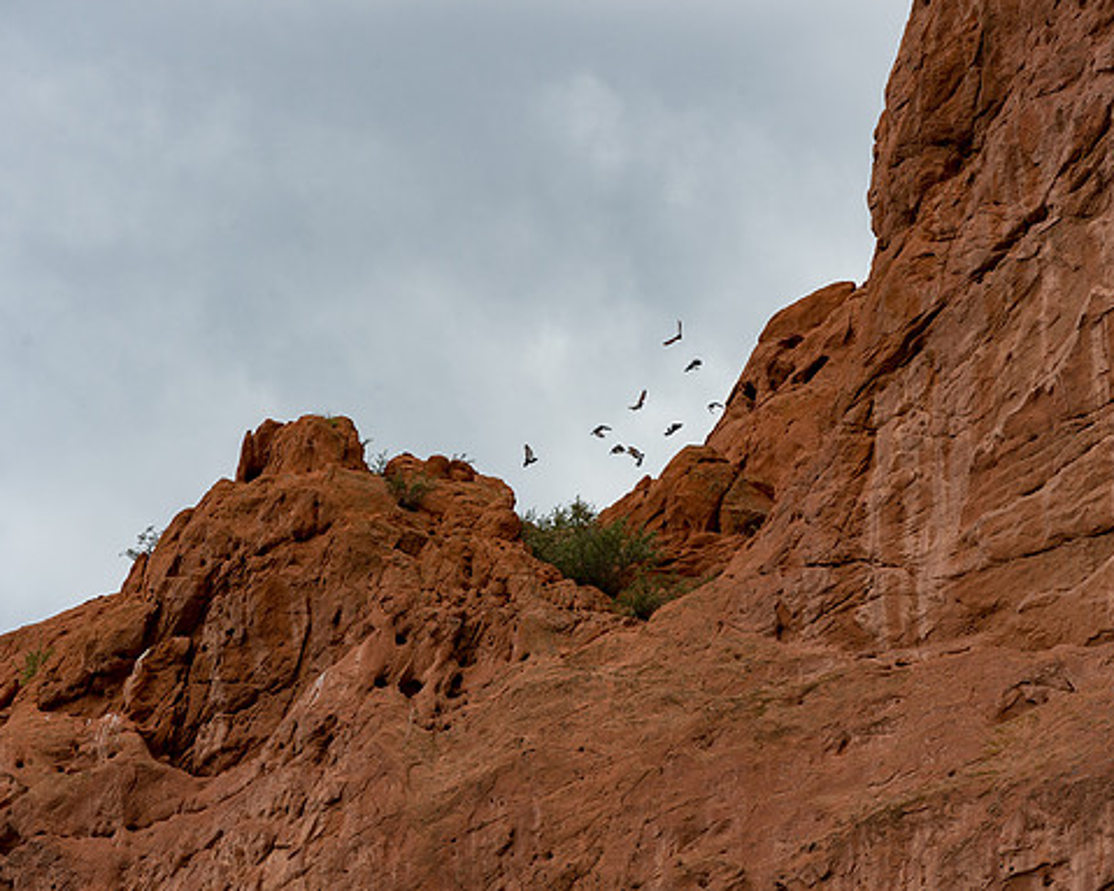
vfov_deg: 6.8
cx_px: 519
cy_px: 444
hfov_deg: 8.5
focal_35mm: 227
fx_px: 7483
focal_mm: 200
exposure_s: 1/800
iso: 250
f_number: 9
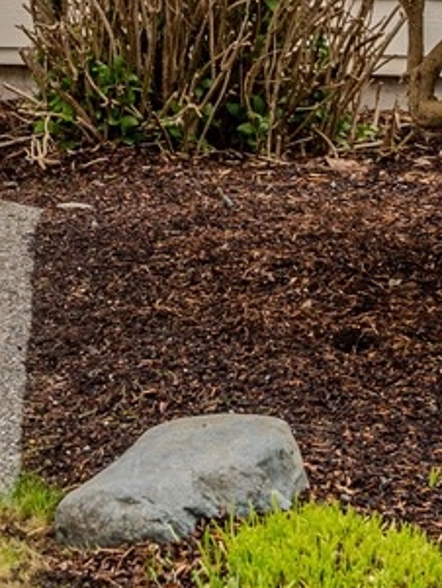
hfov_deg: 7.3
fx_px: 3318
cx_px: -439
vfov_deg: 9.7
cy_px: -442
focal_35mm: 195
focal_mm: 36
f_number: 4
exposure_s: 1/400
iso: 125
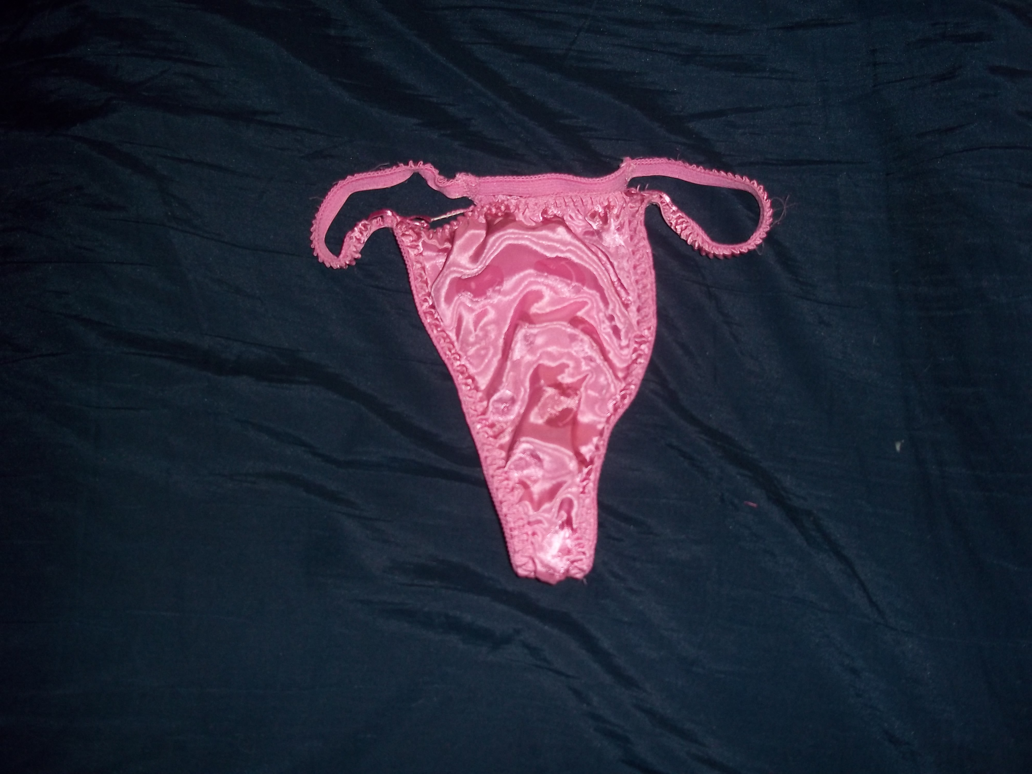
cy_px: 387
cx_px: 516
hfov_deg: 51.4
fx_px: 1073
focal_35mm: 36
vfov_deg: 39.7
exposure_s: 1/30
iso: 80
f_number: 3.1
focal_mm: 6.5
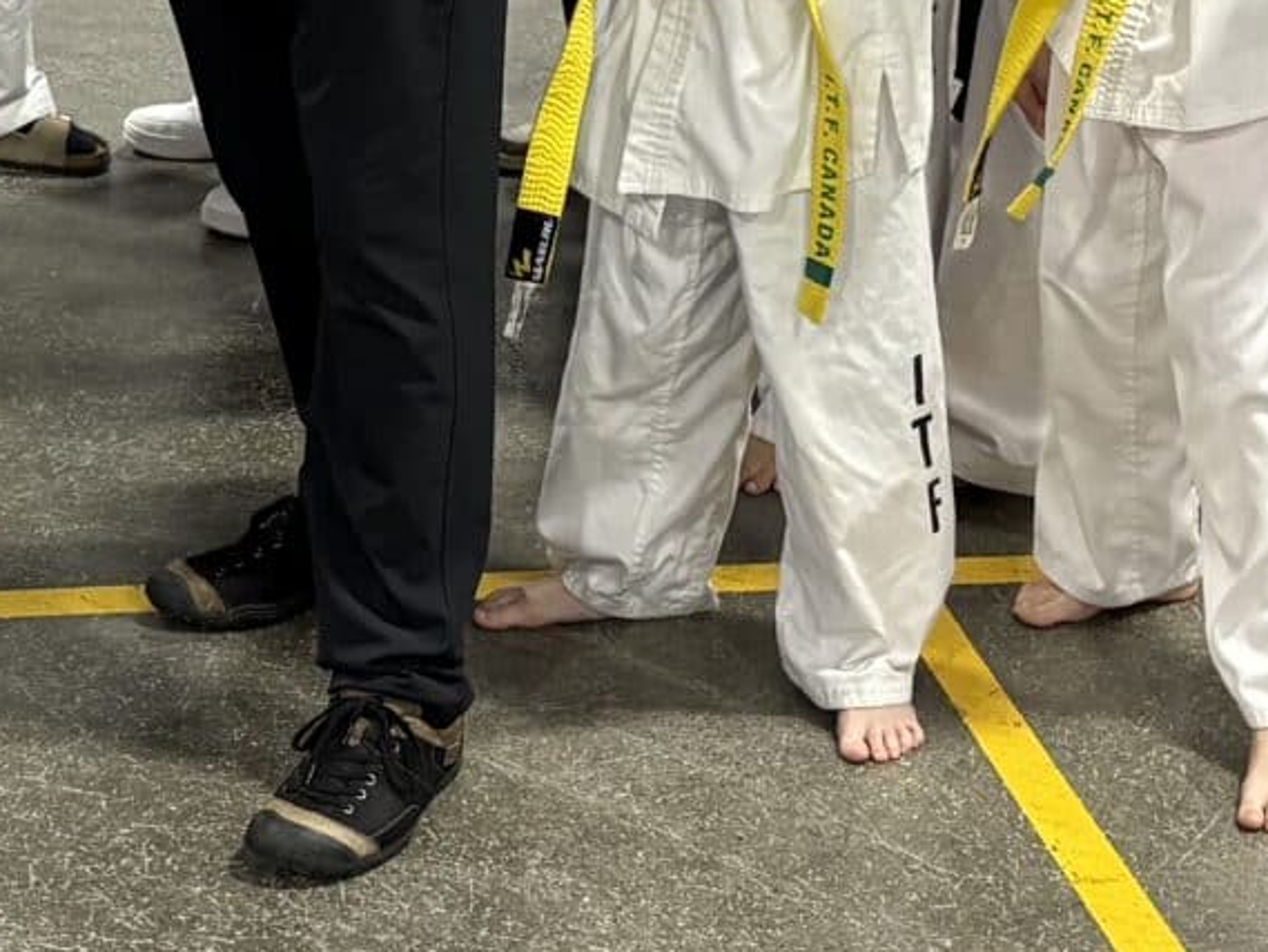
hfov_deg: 16.6
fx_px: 4287
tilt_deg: -11.3
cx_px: 116
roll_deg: +0.5
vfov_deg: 12.3
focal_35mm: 117
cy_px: -270
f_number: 1.6
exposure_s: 1/60
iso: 160
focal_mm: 5.96
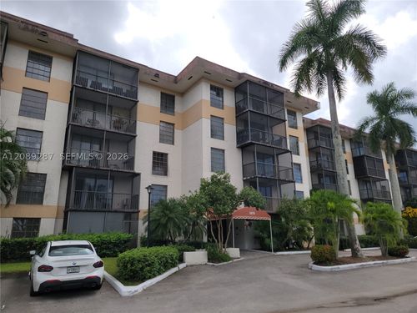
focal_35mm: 24
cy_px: 156
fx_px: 289
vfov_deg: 56.8
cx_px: 208
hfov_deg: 71.6
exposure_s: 1/713
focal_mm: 6.7
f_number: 1.8
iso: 16
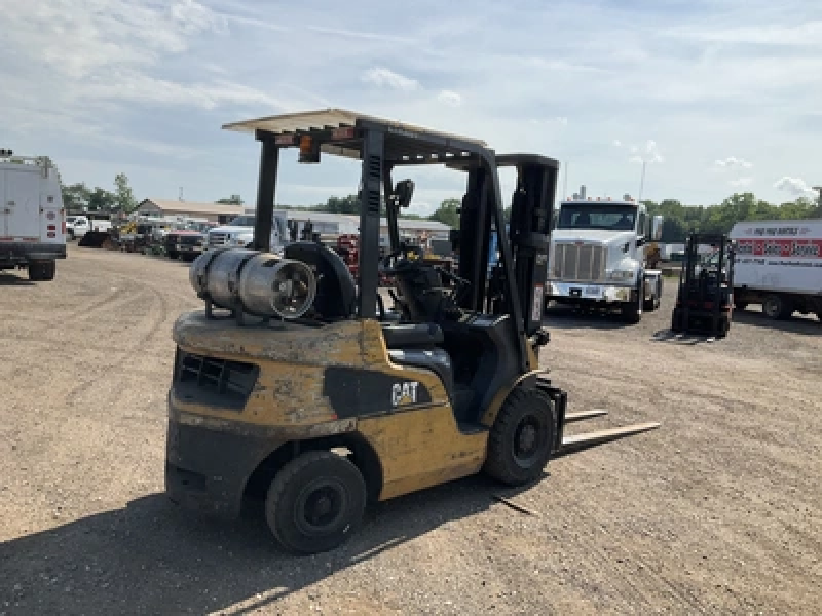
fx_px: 689
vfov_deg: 48.2
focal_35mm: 29
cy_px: 308
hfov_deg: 61.7
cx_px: 411
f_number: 1.8
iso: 25
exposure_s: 1/1786
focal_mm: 3
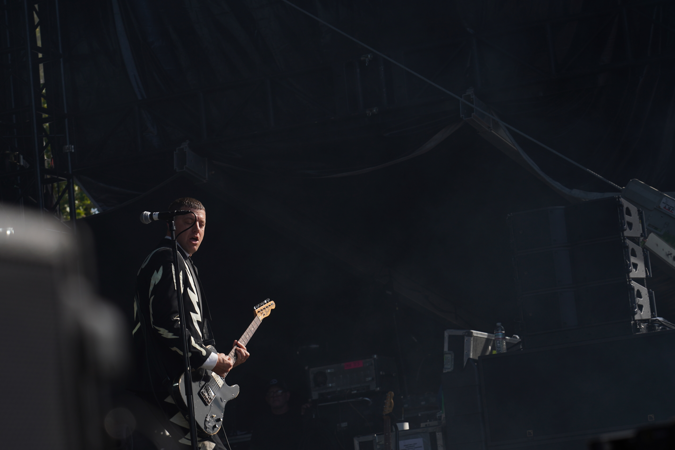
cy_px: 262
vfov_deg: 11.1
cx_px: 289
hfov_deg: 16.5
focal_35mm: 124
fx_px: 2325
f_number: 7.1
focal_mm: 105
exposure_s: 1/400
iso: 100
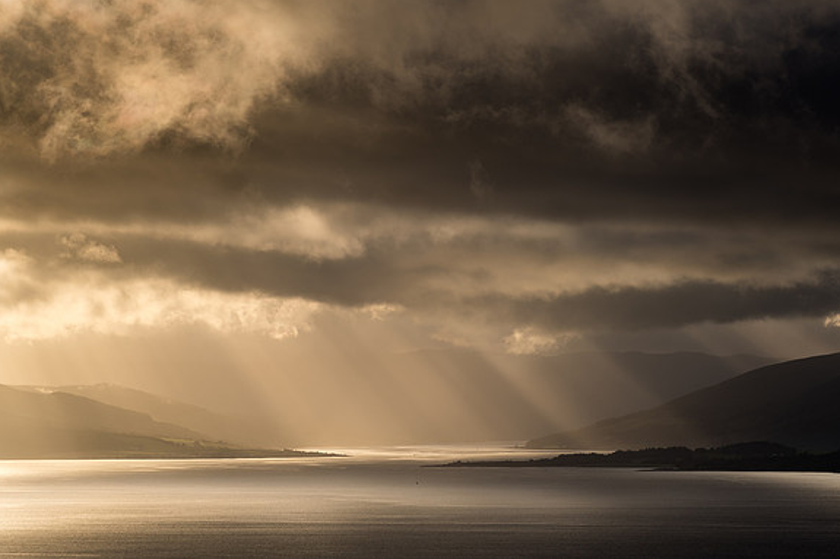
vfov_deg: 5.5
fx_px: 5808
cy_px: 234
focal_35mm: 249
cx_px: 463
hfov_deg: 8.3
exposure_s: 1/200
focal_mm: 200
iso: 72
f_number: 8
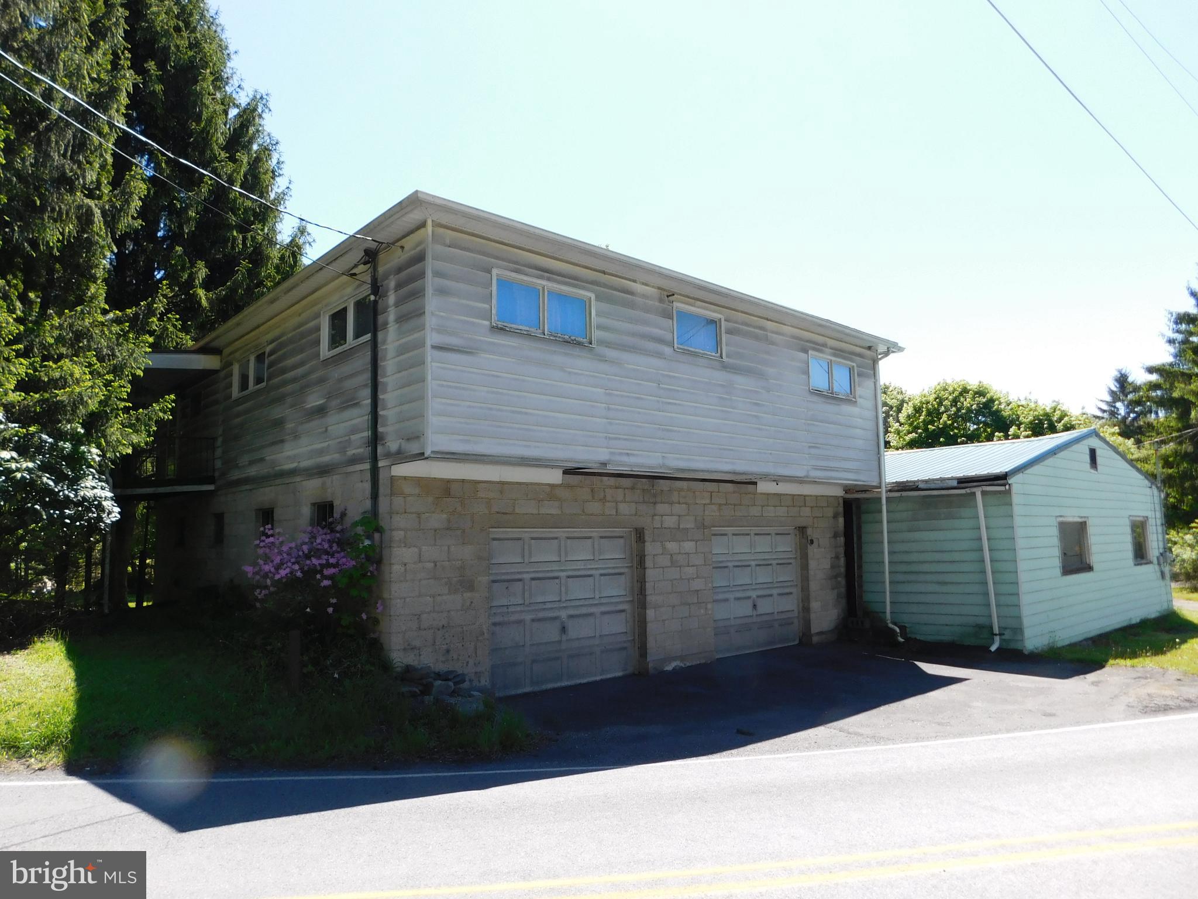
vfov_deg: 58.9
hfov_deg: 73.9
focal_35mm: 23
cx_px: 599
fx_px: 796
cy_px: 450
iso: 125
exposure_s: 1/640
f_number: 3
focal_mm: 4
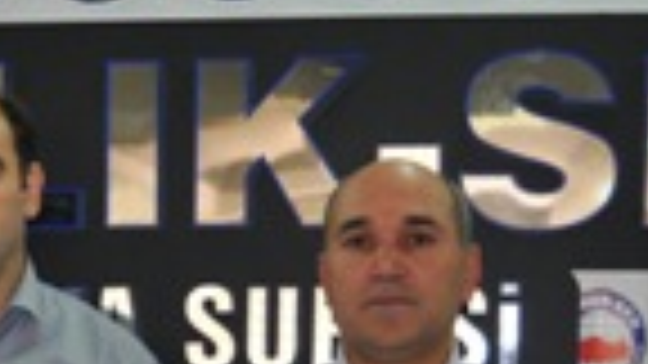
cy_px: 548
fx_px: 2182
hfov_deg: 16.7
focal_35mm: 127
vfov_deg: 9.3
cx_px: 58
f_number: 4.2
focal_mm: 26
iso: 800
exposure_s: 1/60
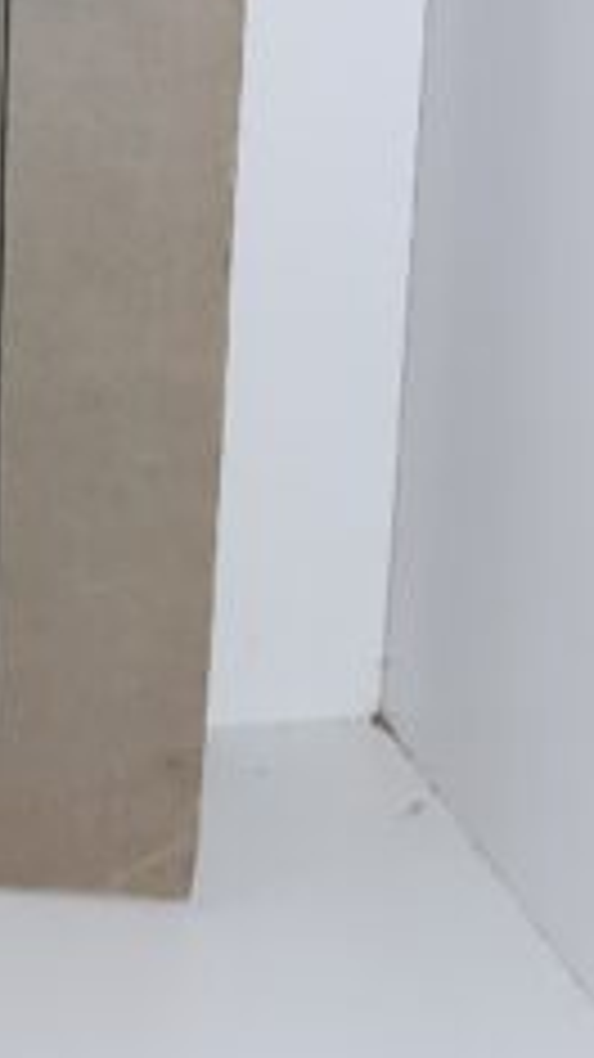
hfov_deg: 14.4
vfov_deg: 26.3
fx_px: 2186
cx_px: -320
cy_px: 99
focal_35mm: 78
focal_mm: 3.7
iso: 40
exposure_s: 1/144
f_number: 1.7
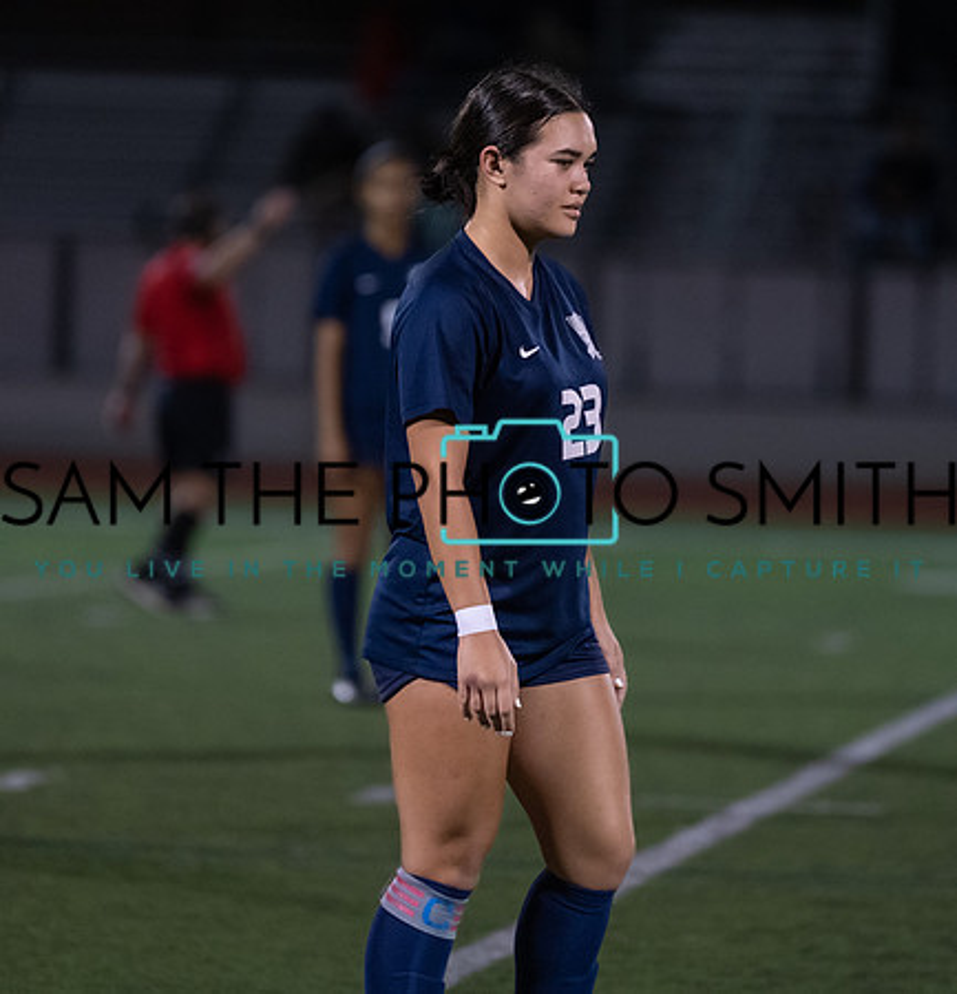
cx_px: 515
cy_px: 391
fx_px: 10374
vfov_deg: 5.5
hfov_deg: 5.3
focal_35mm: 325
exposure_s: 1/1000
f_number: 2.8
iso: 5000
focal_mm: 200
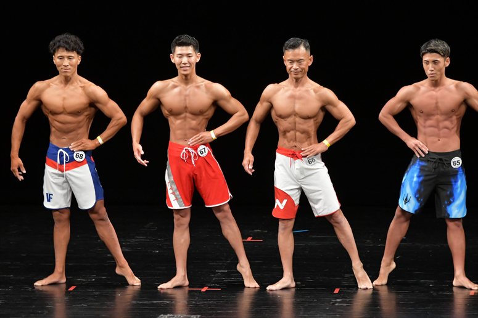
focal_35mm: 270
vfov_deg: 5.1
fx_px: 3583
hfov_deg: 7.6
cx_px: 239
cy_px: 159
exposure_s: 1/400
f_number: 5.6
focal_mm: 180
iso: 3200
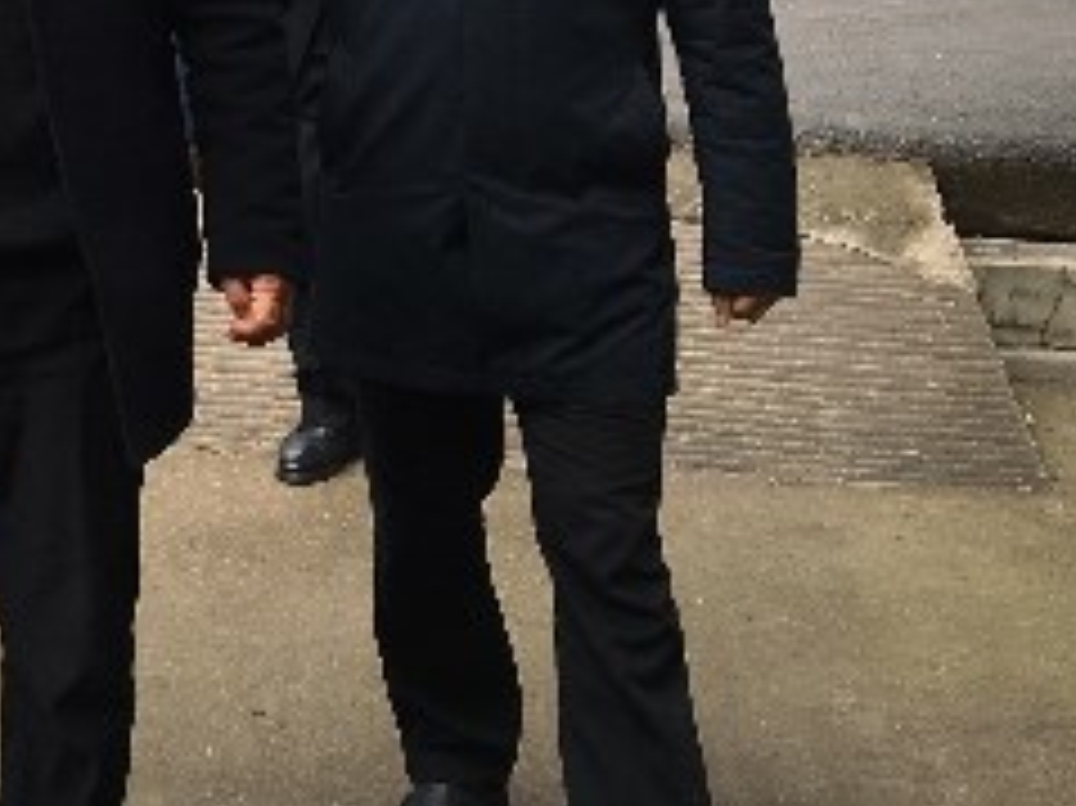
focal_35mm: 97
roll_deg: -1.2
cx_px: -401
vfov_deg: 14.6
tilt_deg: -1.2
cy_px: -216
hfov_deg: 18.5
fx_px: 3014
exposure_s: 1/596
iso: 25
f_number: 2.2
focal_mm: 4.15
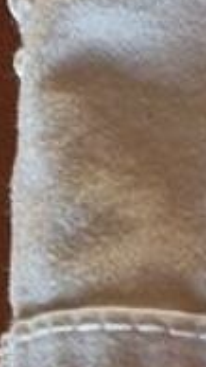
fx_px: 1672
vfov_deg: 10.8
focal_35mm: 172
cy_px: 858
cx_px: 883
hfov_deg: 5.8
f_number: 1.8
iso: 50
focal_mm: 5.4
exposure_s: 1/100
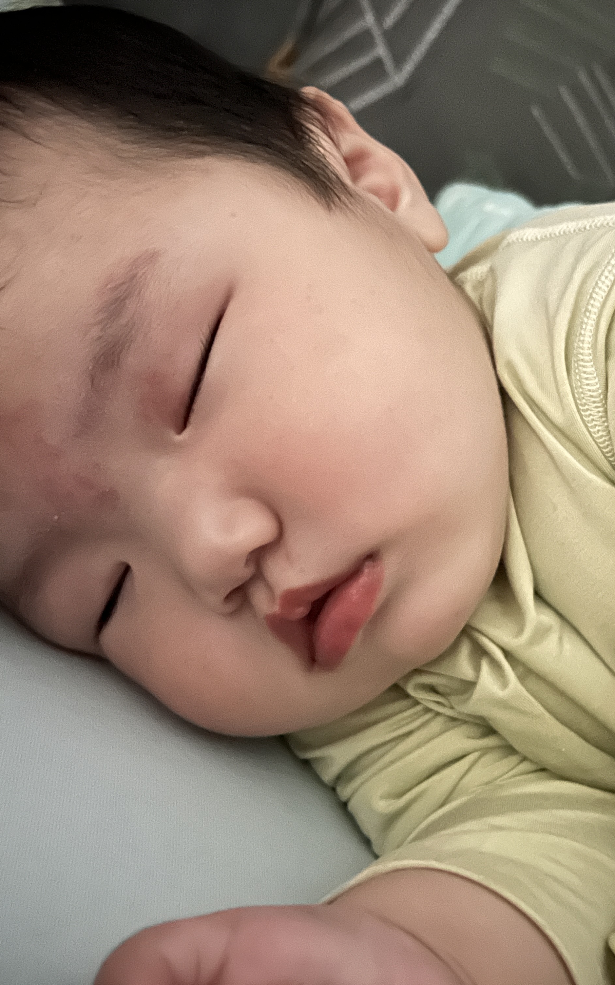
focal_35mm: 37
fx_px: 992
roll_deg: -32.8
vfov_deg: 52.7
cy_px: 494
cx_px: 429
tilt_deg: -24.9
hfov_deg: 34.0
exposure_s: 1/5
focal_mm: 5.7
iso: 3200
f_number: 1.5
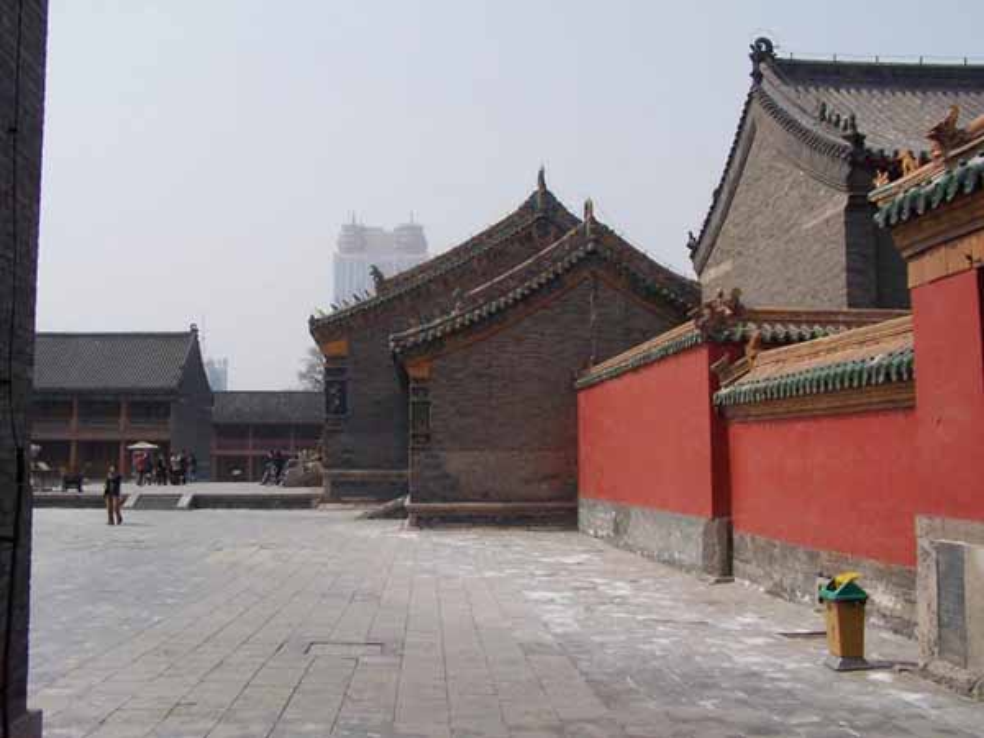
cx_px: 492
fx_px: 1080
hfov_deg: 49.0
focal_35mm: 38
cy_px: 369
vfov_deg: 37.7
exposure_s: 1/500
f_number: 5.6
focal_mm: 6.3
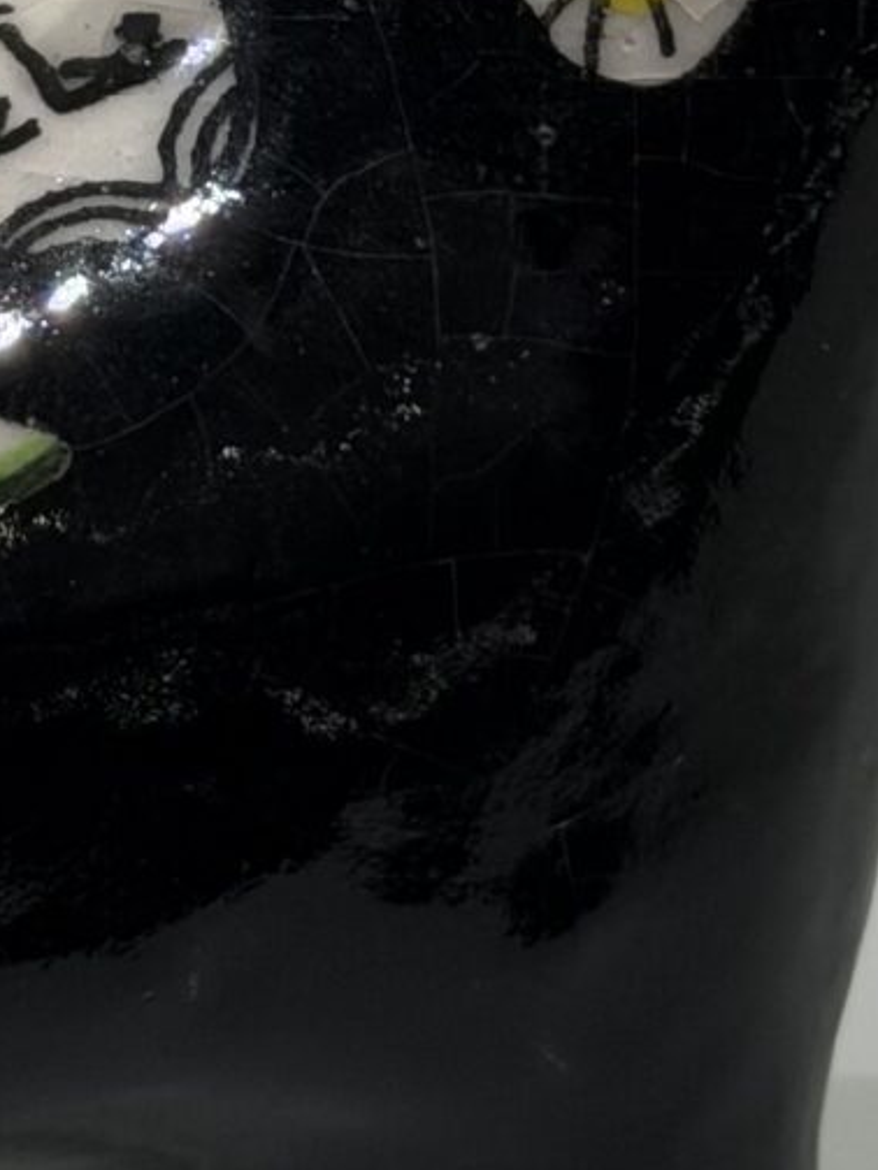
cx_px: 253
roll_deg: -2.3
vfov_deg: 8.0
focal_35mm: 244
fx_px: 8252
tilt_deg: -33.6
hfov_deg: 6.1
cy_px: -367
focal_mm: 6.76
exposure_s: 1/98
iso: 50
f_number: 1.78
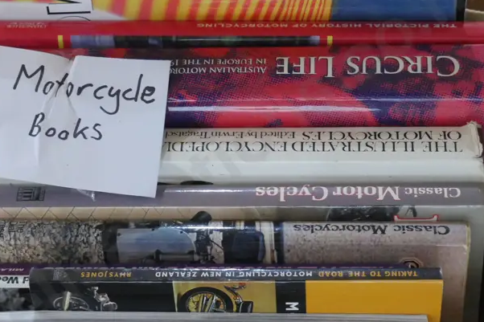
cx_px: 156
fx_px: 1236
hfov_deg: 22.0
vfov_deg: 14.8
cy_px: 215
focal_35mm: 92
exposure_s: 1/30
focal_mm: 26
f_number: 5.3
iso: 3200
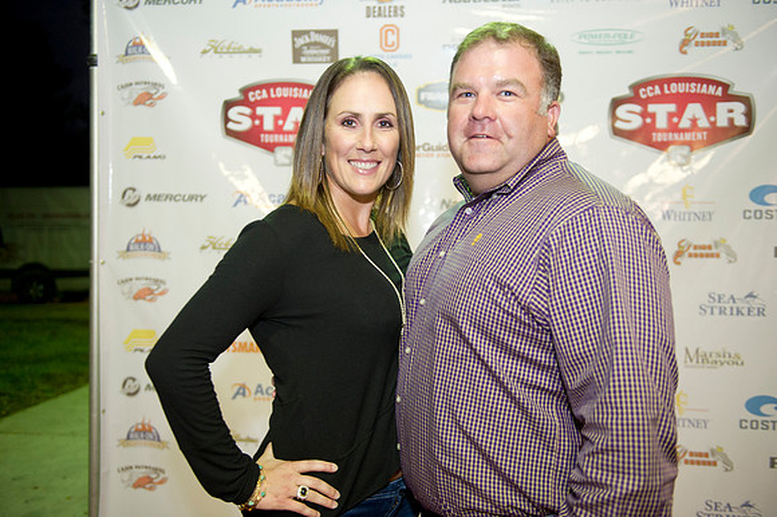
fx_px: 733
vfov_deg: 38.8
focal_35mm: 34
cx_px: 388
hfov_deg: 55.8
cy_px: 258
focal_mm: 34
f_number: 2.8
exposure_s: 1/60
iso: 1250
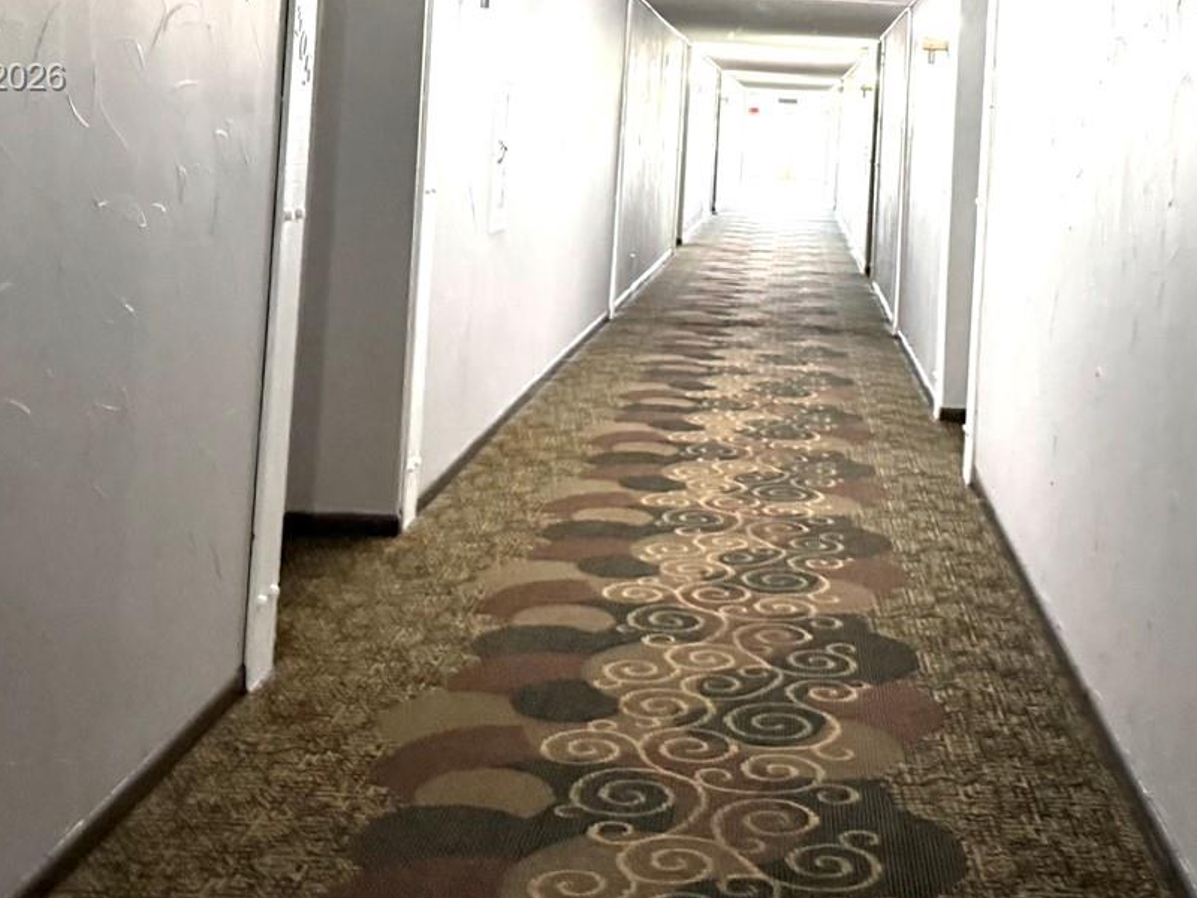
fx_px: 1660
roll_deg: -3.7
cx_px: 796
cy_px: 79
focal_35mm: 48
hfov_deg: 39.2
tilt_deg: -2.1
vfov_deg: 29.0
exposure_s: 1/30
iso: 800
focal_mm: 6.76
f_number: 1.78
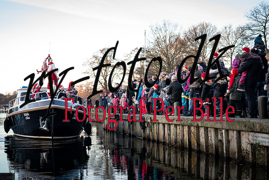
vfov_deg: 19.5
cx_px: 134
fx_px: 523
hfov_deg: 28.8
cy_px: 90
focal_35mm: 70
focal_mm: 70
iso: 640
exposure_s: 1/250
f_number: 2.8
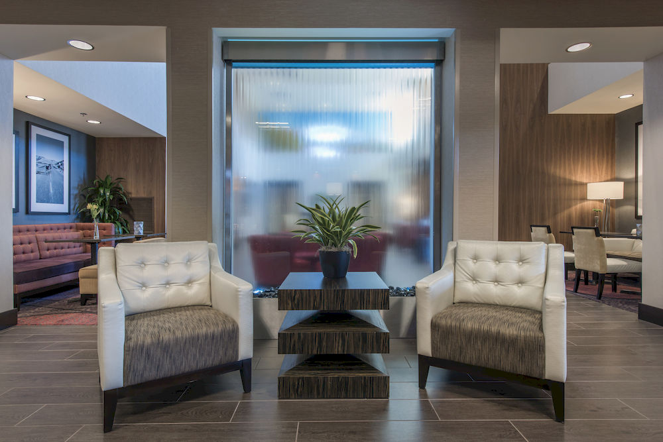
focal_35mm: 20
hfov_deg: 84.0
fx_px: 368
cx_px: 332
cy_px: 221
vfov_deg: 61.9
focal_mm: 20
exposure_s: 1.3
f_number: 16
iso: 100
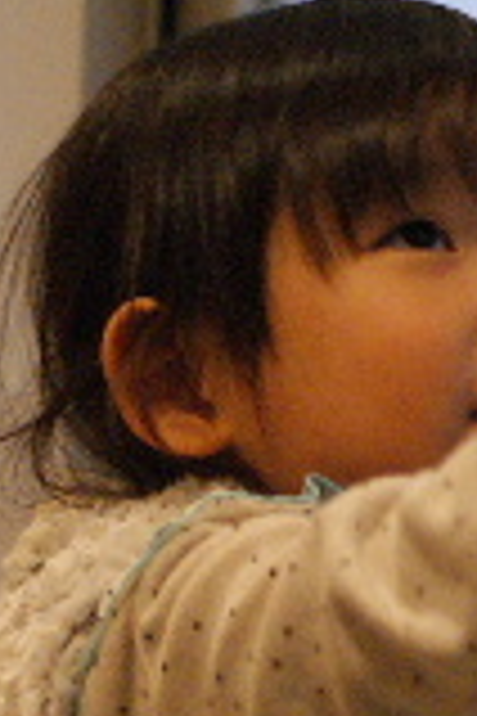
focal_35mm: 235
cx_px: 342
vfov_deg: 8.7
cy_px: 574
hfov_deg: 5.8
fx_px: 4670
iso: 1600
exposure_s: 1/100
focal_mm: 50
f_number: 2.2
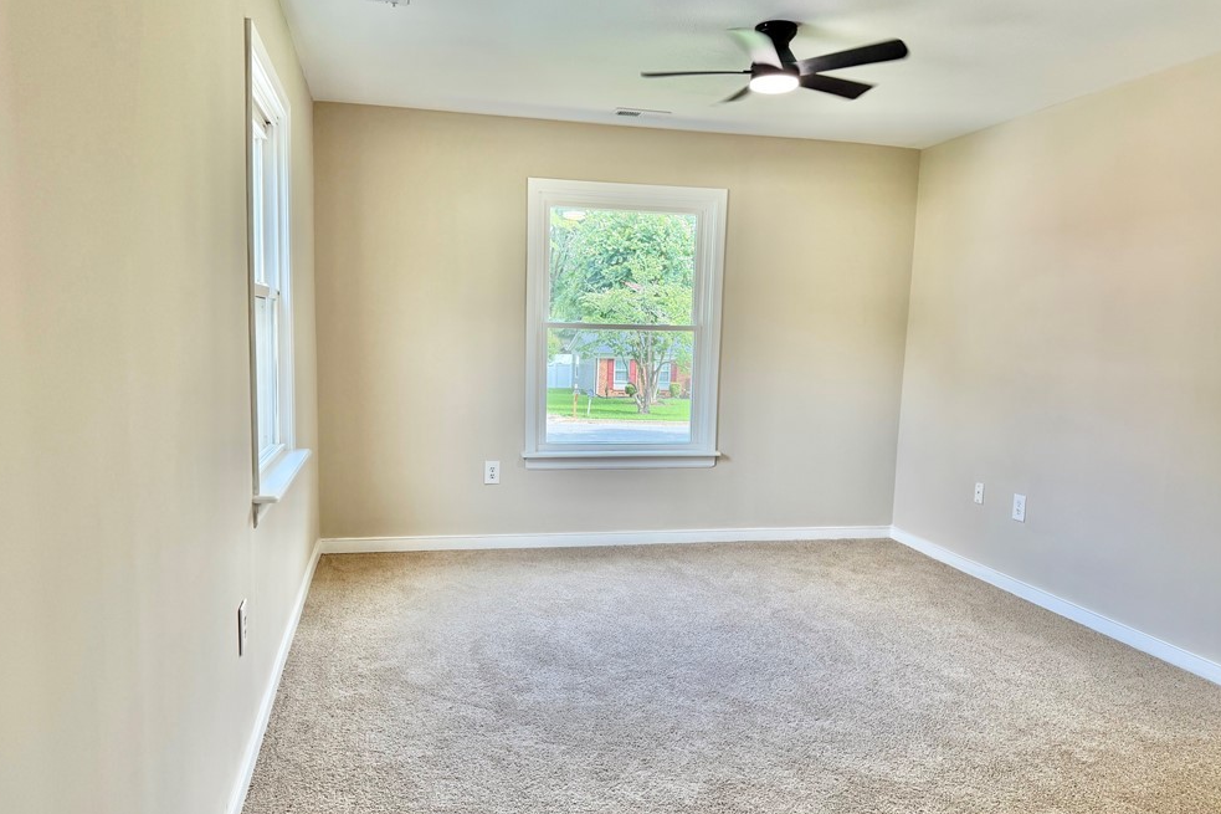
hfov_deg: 69.4
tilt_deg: -7.0
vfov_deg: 49.4
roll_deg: -0.9
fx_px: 882
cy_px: 454
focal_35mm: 26
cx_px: 597
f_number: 1.78
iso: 100
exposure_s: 1/158
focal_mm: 6.76
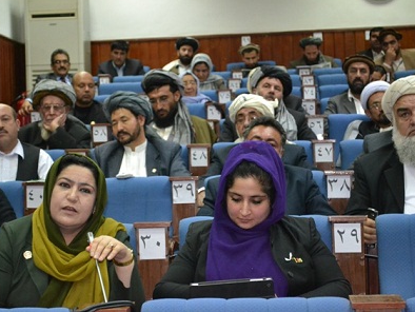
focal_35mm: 91
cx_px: 187
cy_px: 155
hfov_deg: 21.6
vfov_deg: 16.3
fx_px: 1086
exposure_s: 1/60
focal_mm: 55
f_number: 5.6
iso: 3200
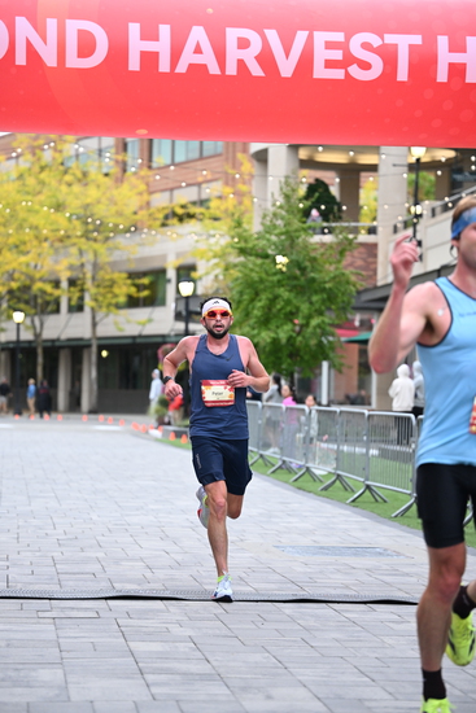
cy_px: 356
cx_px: 238
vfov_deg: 23.1
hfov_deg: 15.5
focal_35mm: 88
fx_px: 1744
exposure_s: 1/800
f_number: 2.8
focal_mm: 88
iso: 1600
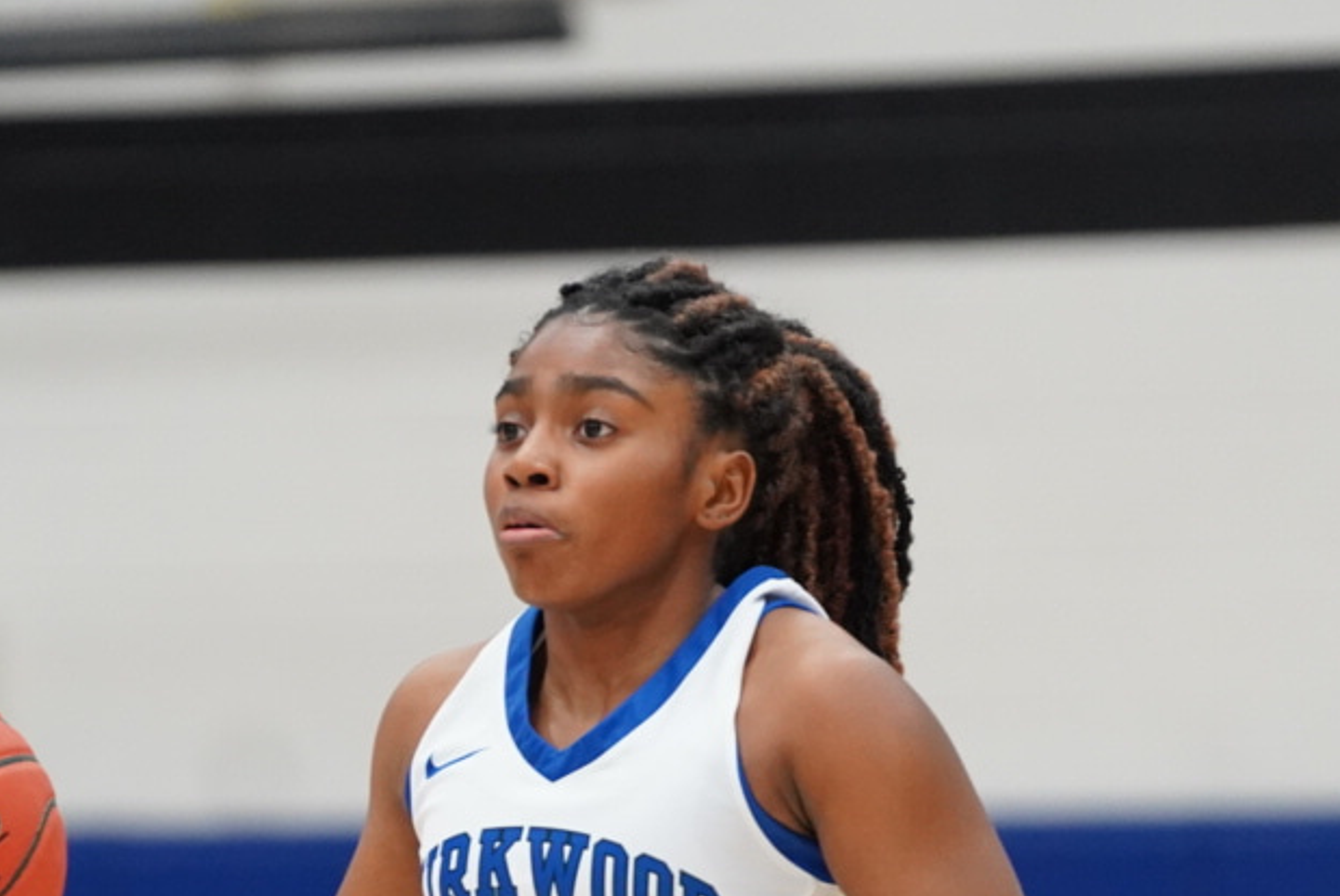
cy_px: 1149
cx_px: 483
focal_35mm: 522
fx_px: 19448
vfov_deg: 2.6
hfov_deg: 3.9
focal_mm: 200
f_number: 2.8
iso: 4000
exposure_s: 1/800
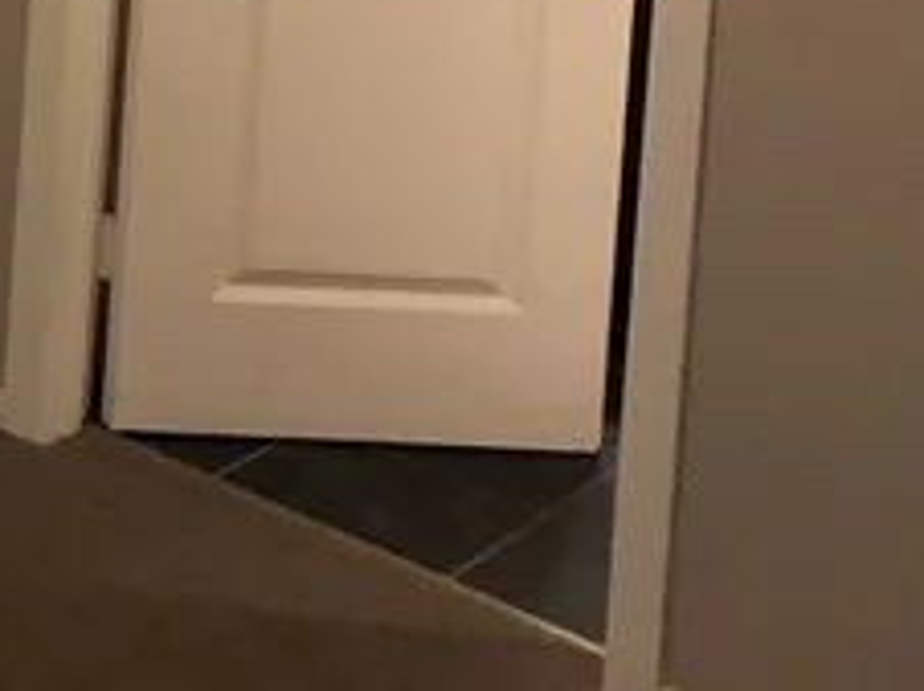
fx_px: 3386
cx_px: -867
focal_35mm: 127
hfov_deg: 13.5
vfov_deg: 10.8
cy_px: -585
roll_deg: -2.3
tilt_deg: -2.1
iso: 100
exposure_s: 1/12
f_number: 1.8
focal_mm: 3.99
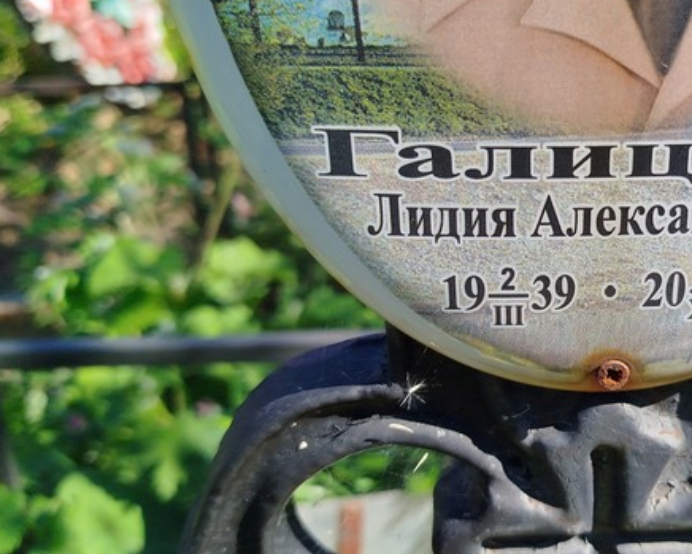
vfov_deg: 34.9
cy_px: 251
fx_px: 881
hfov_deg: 41.0
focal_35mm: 43
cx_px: 556
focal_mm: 5.31
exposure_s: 1/803
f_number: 1.7
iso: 50
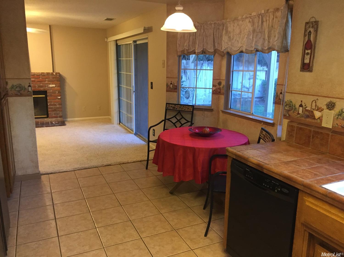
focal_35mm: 29
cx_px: 172
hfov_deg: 61.7
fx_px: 288
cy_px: 128
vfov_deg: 48.2
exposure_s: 1/30
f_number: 2.2
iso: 160
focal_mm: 4.15
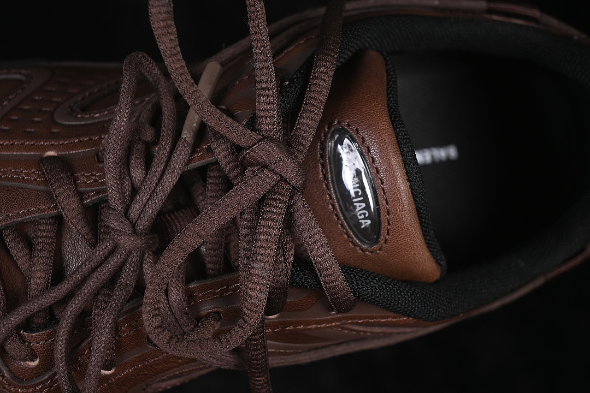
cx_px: 295
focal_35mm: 75
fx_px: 1229
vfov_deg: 18.2
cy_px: 196
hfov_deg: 27.0
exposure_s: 1/60
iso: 160
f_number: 6.3
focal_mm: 50
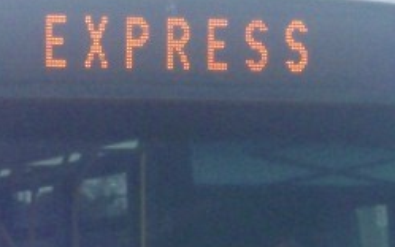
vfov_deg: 5.3
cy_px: 388
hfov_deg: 8.6
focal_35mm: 244
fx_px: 2628
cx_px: 16
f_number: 6
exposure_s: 1/362
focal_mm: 9.4
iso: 80
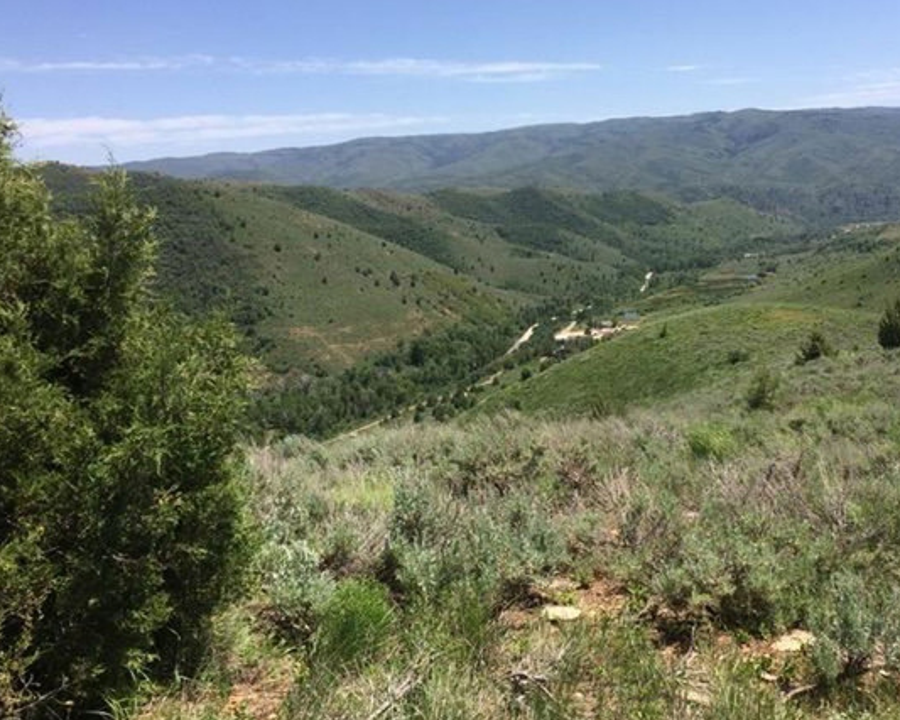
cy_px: 377
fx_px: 905
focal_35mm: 34
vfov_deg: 43.3
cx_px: 532
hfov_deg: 52.6
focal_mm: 4.15
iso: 32
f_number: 2.2
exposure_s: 1/2160
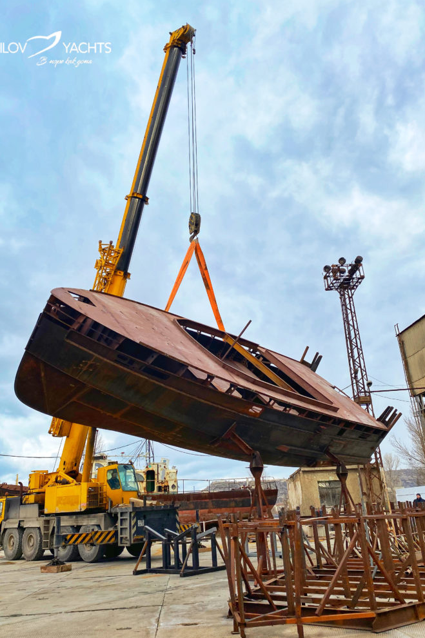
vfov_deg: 65.5
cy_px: 328
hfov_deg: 46.3
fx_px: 496
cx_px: 186
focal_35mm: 28
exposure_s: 1/637
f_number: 1.8
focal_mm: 4.25
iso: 32
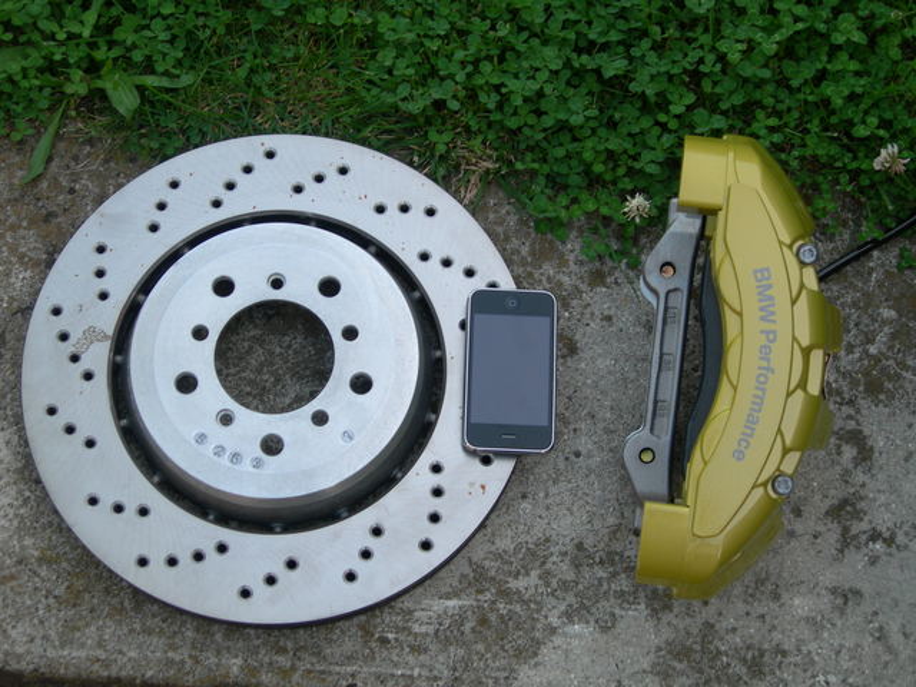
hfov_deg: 31.7
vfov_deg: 24.0
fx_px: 1614
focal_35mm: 61
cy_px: 344
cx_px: 458
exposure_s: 1/112
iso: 50
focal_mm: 12.7
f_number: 3.5
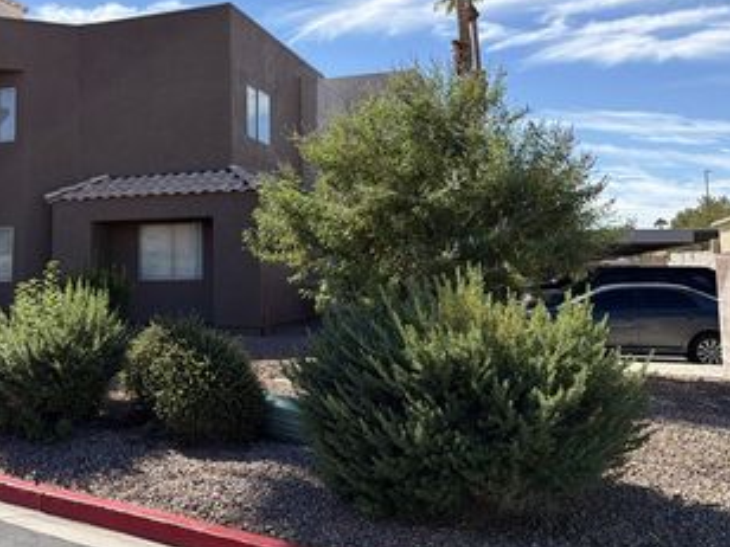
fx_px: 822
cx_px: 209
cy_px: 181
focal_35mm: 39
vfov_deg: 36.4
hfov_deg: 46.6
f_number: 1.78
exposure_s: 1/3953
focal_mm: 6.76
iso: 80
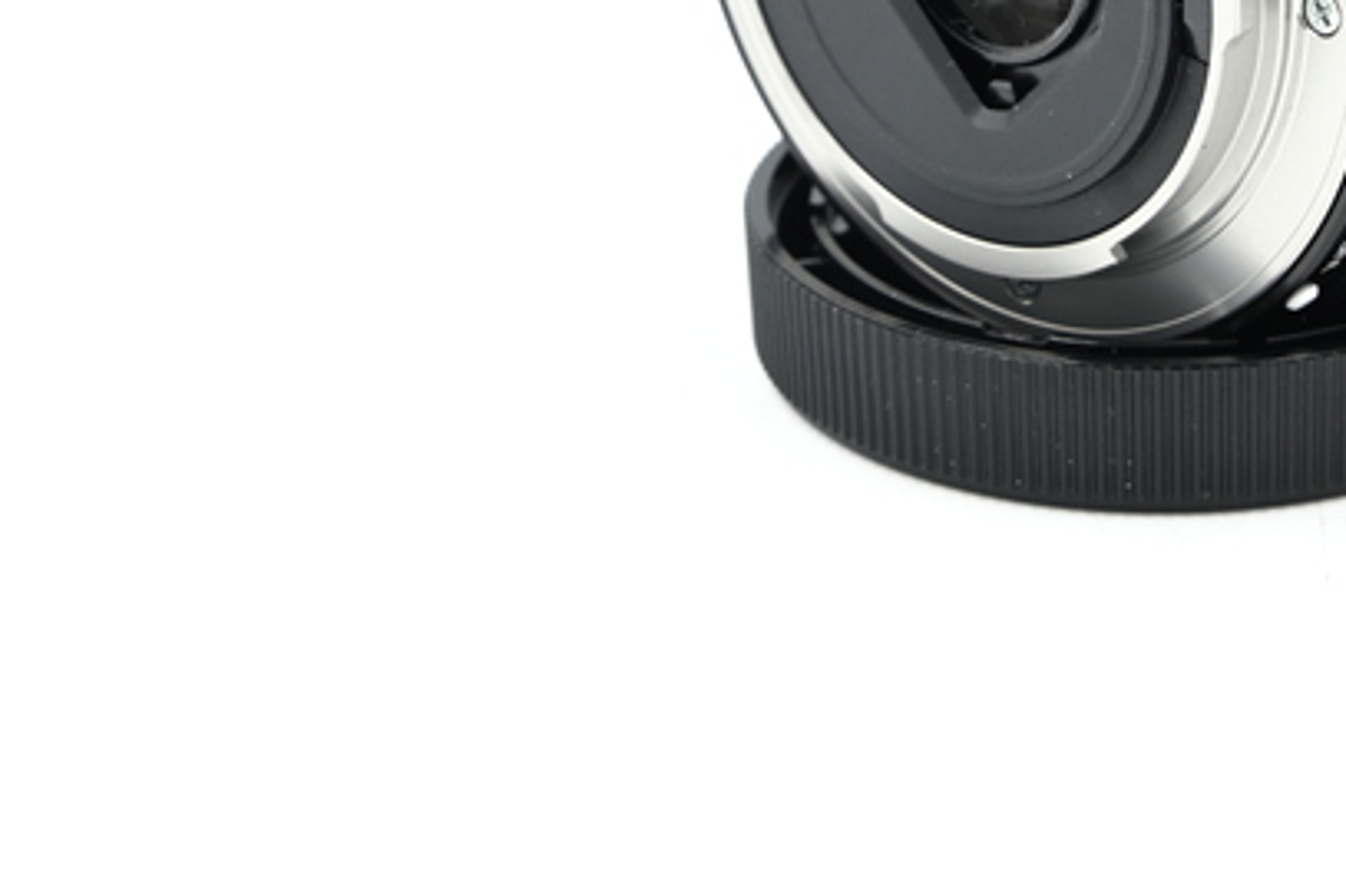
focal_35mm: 182
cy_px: -197
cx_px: 906
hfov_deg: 11.3
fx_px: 6802
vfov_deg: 7.5
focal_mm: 74
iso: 200
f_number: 11
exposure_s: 1/30
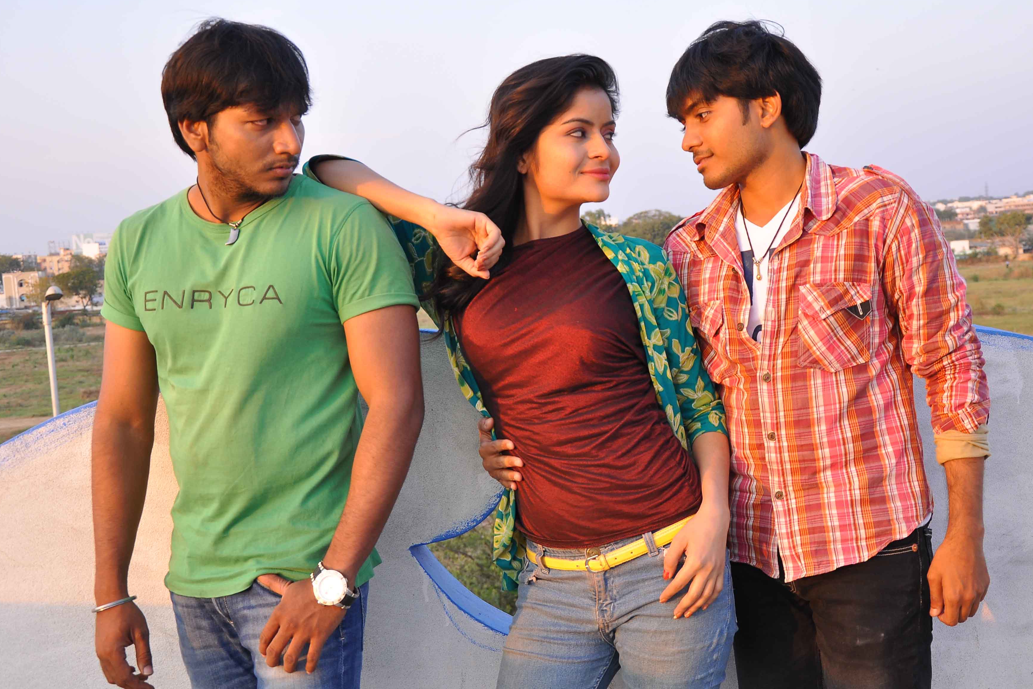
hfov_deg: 41.1
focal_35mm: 48
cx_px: 542
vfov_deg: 28.1
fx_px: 1377
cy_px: 342
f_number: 4.5
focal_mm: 26
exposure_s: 1/100
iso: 200
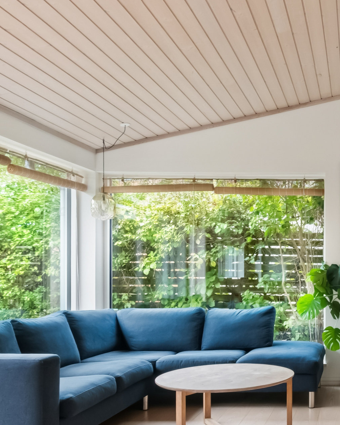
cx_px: 364
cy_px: 259
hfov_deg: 33.2
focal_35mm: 40
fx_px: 503
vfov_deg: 45.5
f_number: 10
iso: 200
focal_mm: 12
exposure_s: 1/2
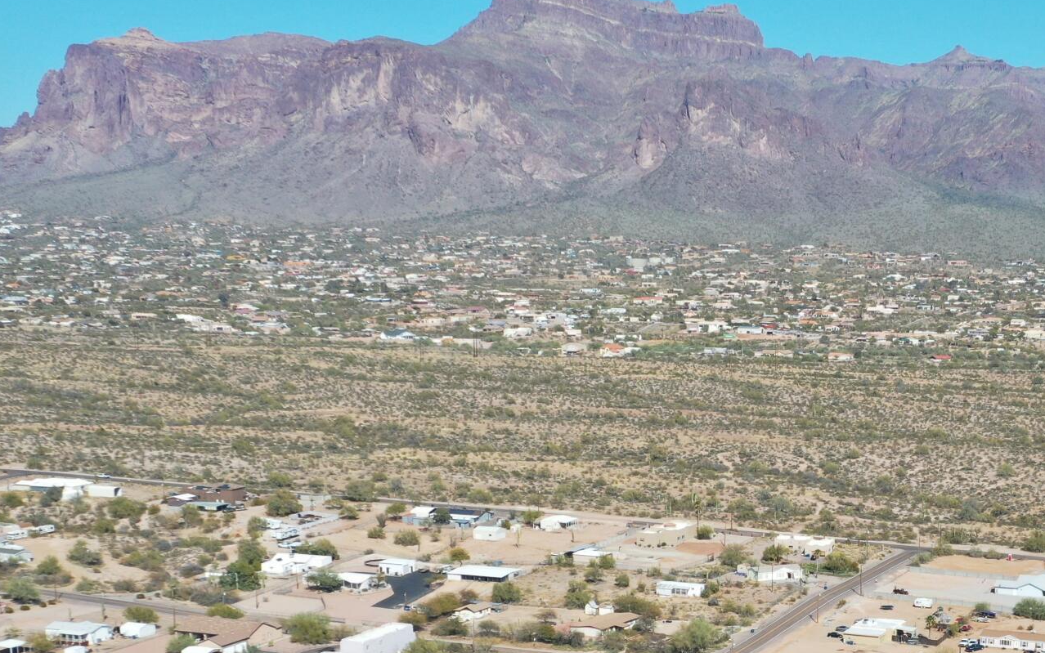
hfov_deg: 30.0
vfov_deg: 18.9
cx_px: 803
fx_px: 1908
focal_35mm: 67
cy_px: 648
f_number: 5.6
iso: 100
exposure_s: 1/500
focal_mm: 10.26
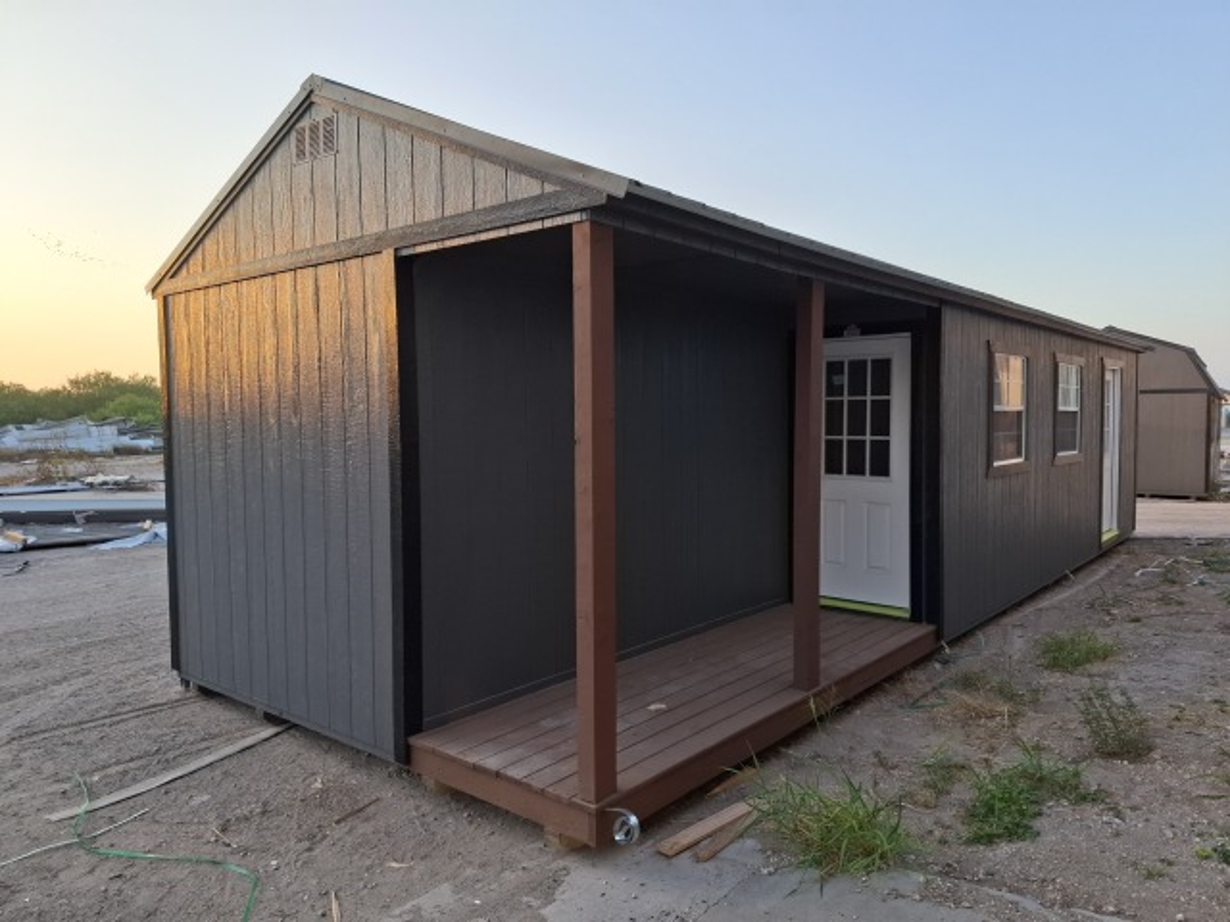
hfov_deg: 73.9
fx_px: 817
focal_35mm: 23
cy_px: 461
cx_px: 615
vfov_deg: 58.9
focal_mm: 5.54
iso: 50
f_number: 1.8
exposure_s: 1/261
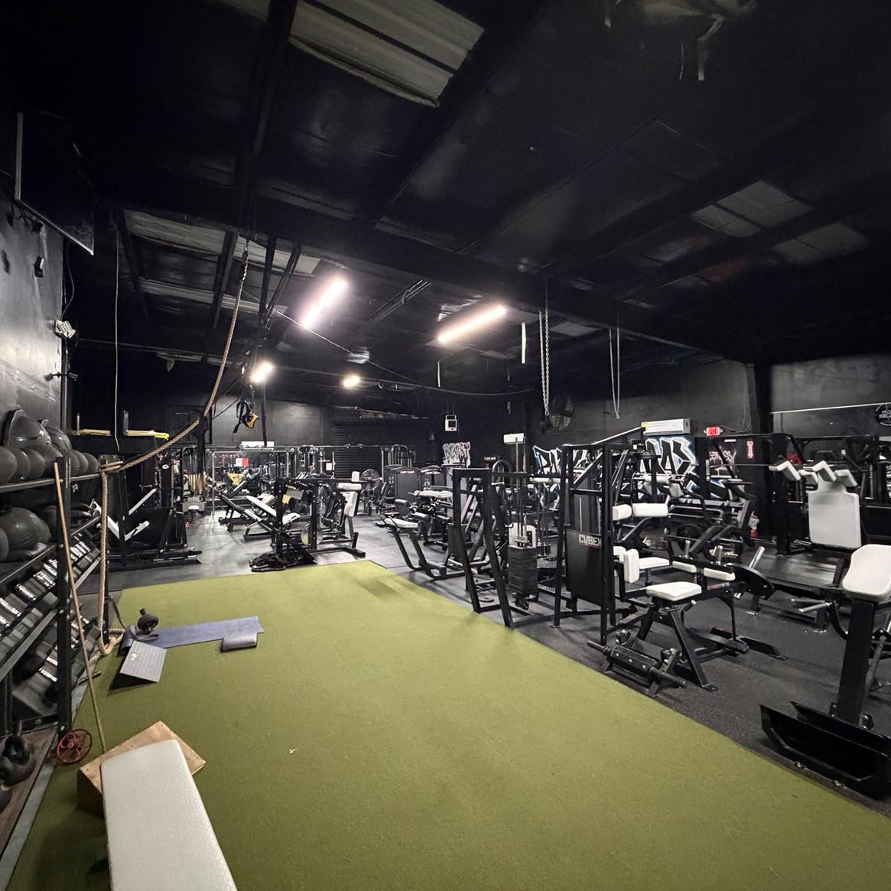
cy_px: 439
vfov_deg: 84.0
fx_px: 495
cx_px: 430
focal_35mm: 17
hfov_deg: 83.9
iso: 1250
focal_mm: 2.22
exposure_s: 1/30
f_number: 2.2
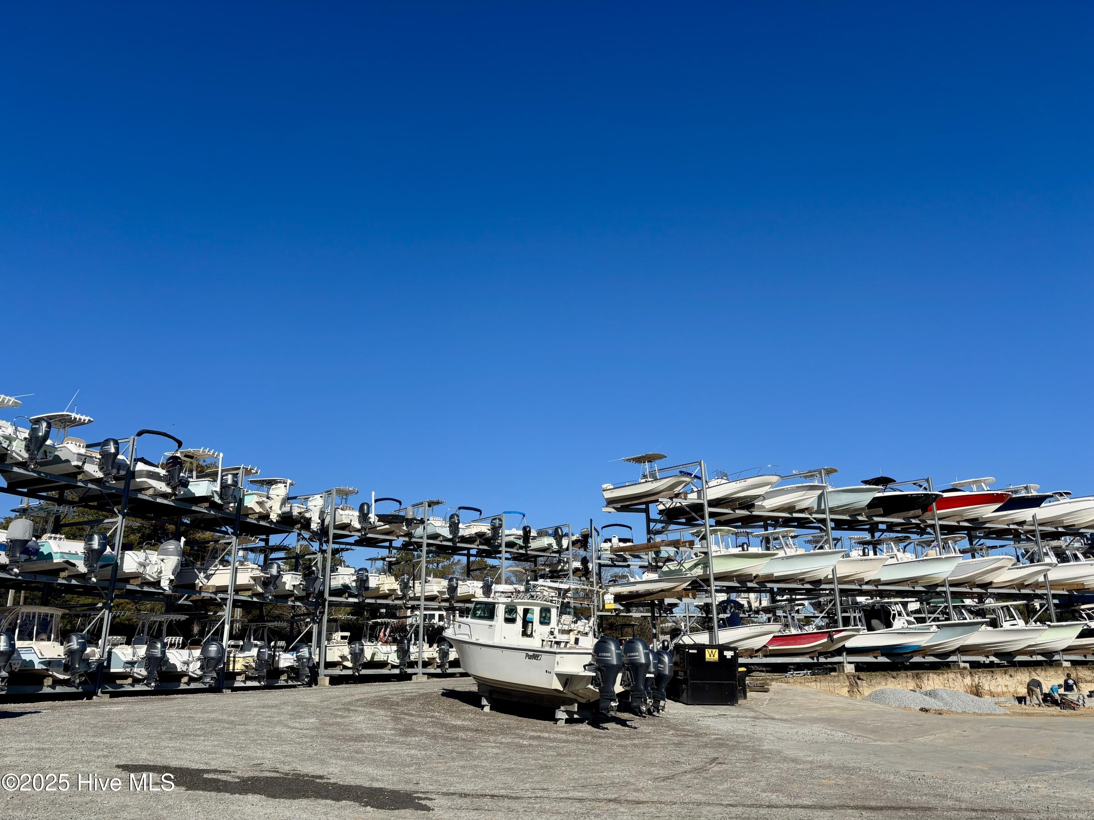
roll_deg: +0.7
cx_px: 547
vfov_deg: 53.1
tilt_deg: +17.9
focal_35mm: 26
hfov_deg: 67.3
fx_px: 822
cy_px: 410
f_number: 1.6
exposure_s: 1/4854
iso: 50
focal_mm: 5.96
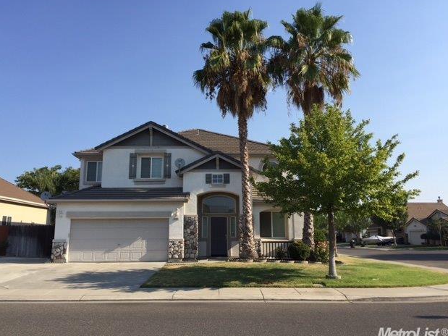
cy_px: 168
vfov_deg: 46.8
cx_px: 218
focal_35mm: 30
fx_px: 388
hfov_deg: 60.0
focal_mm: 4.15
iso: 32
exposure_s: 1/1412
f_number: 2.2
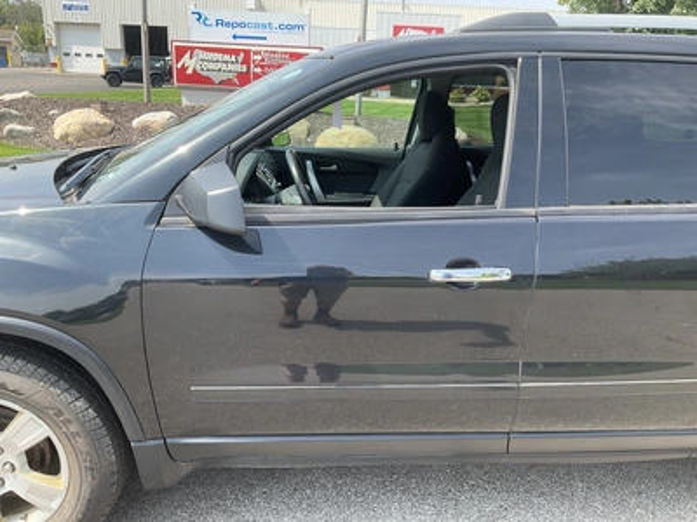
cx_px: 348
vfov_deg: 48.2
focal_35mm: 29
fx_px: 584
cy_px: 261
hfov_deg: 61.7
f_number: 1.8
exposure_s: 1/461
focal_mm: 3
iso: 25
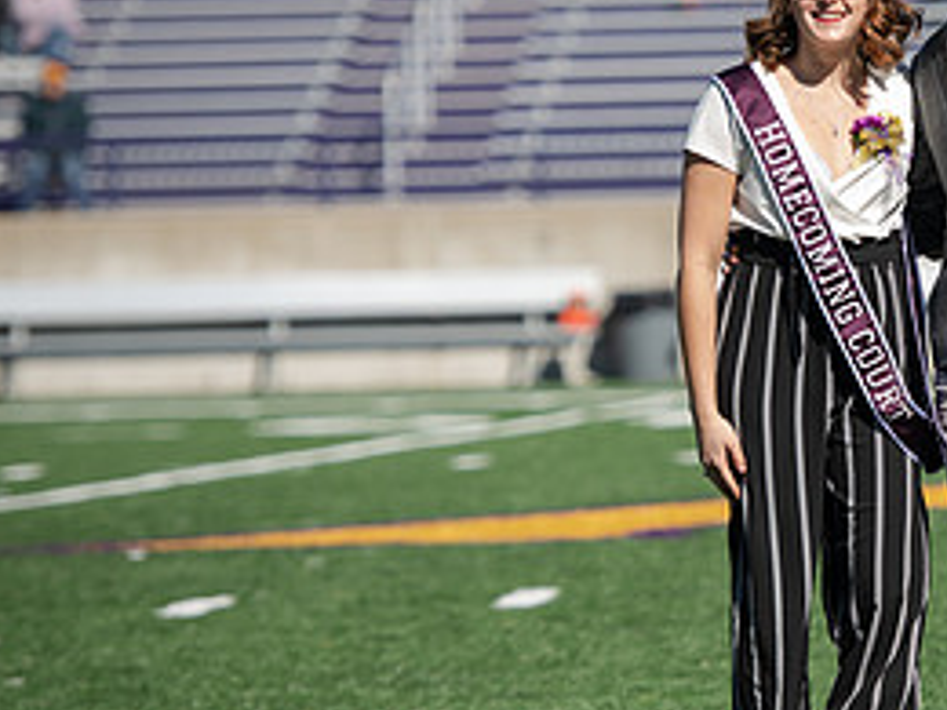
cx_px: 932
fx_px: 9384
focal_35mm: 343
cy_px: 304
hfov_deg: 5.8
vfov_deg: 4.3
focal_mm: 160
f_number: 3.5
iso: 160
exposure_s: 1/1600
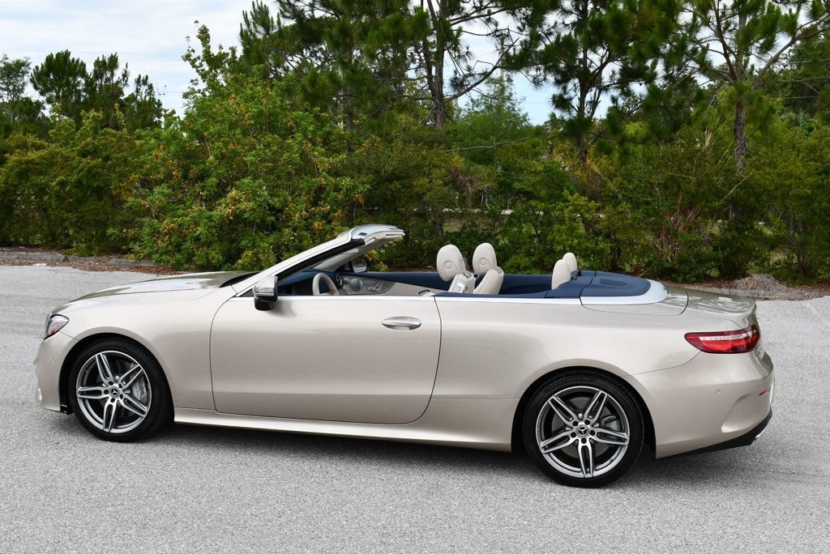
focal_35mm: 44
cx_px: 415
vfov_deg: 30.6
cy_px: 277
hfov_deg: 44.5
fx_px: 1015
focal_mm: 22
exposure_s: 1/250
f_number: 8
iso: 125
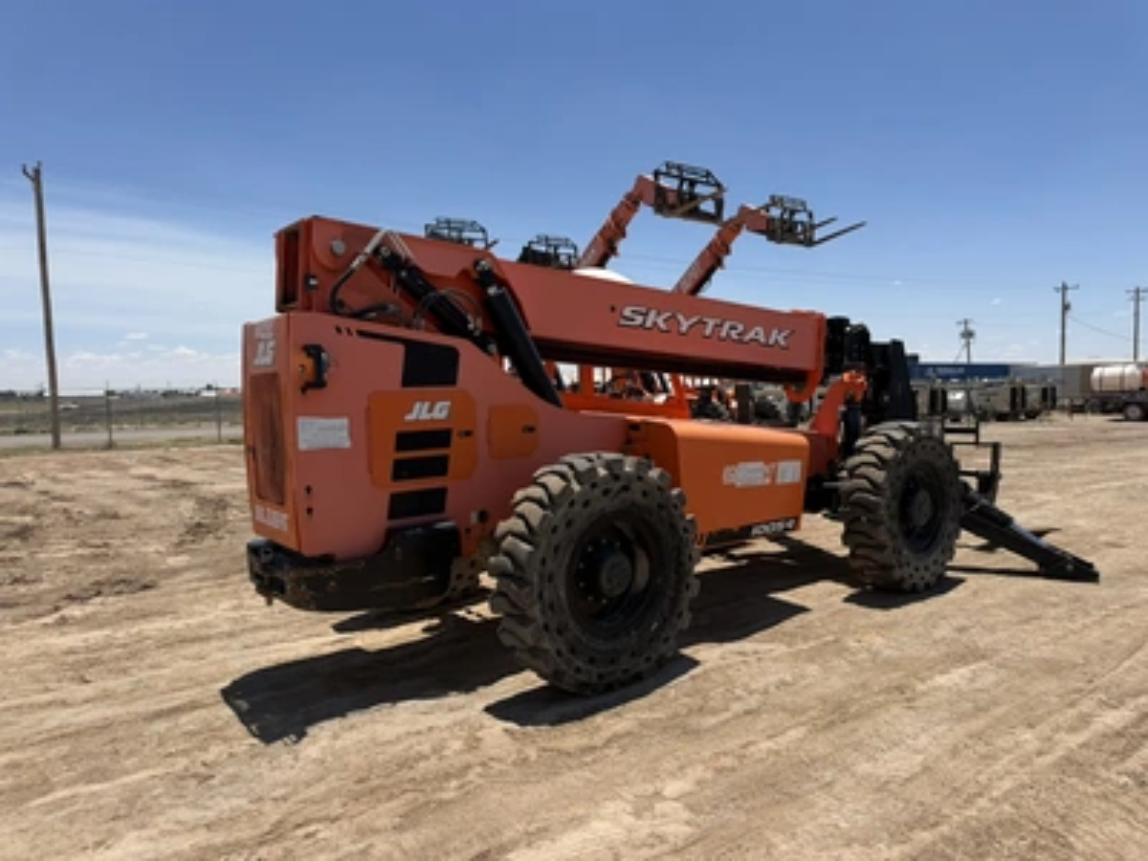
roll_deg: +1.4
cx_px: 574
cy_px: 430
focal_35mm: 24
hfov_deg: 71.6
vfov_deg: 56.8
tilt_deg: -1.9
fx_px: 796
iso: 80
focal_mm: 6.76
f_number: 1.78
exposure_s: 1/6711
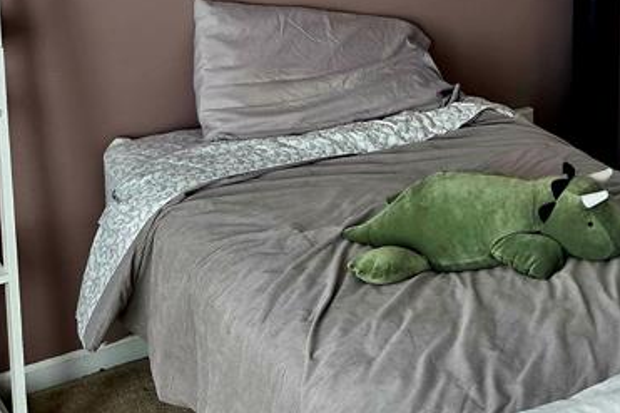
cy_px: -172
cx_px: 516
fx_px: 1136
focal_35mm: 66
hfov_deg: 29.7
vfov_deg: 18.6
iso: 250
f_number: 1.8
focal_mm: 5.4
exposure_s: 1/182
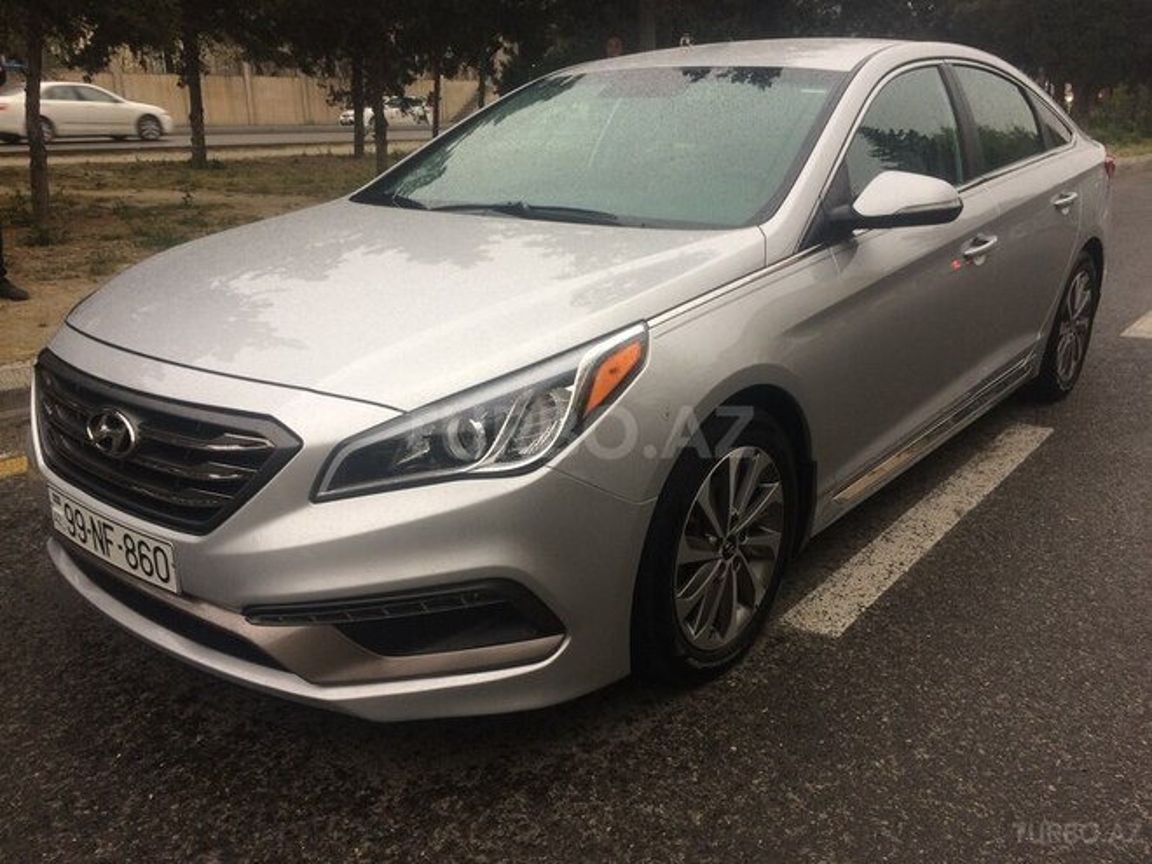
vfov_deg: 48.2
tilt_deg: -17.2
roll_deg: -1.2
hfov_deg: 61.7
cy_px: 432
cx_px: 576
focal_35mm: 29
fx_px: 965
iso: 32
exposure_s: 1/100
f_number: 2.2
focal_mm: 4.15
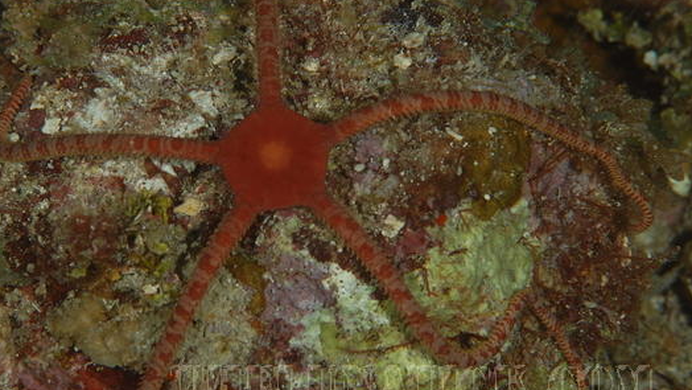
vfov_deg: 6.0
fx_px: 3701
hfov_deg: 10.7
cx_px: 272
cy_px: 192
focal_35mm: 202
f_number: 16
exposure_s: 1/250
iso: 100
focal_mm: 105
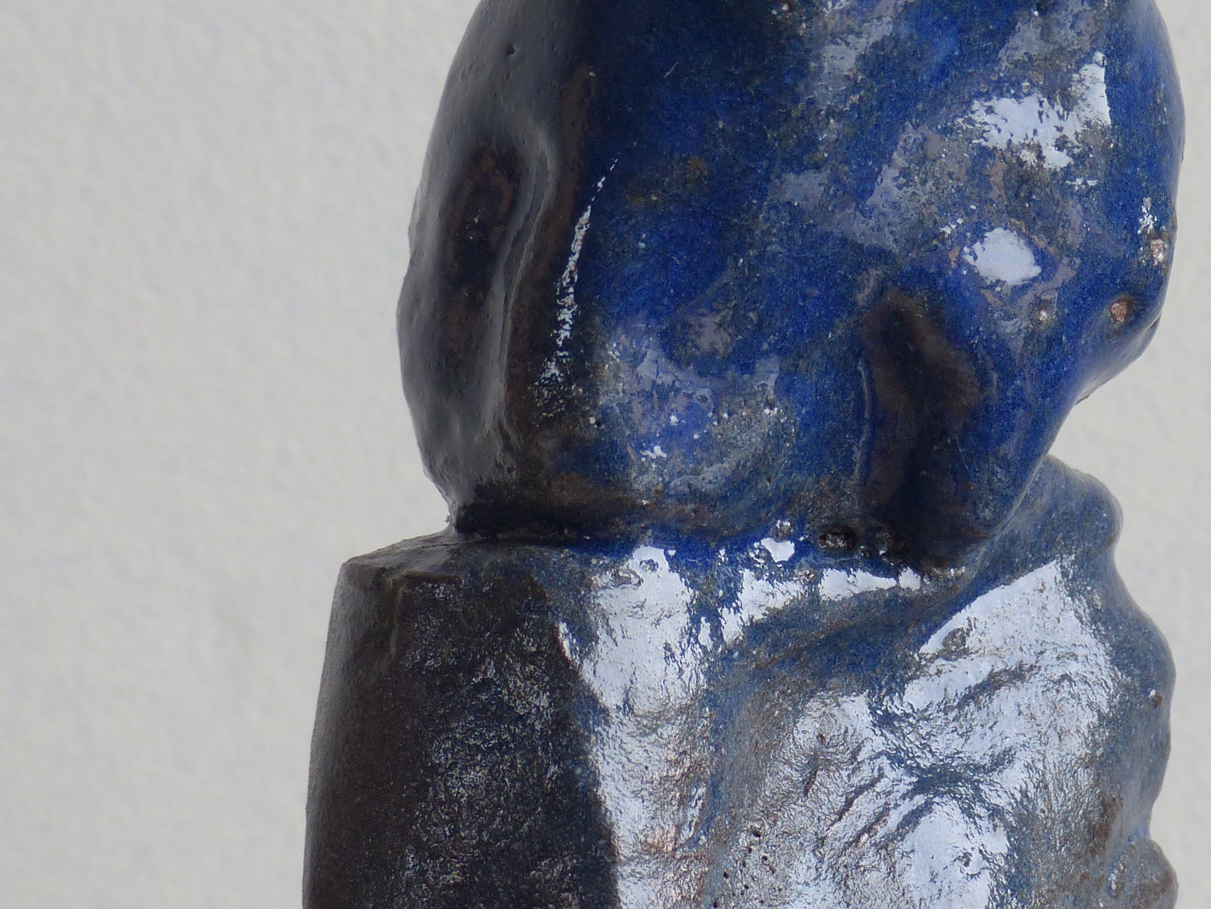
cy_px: 570
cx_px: 892
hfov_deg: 8.0
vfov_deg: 6.0
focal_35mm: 246
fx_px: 8607
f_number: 2.8
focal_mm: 22.6
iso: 100
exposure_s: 1/100
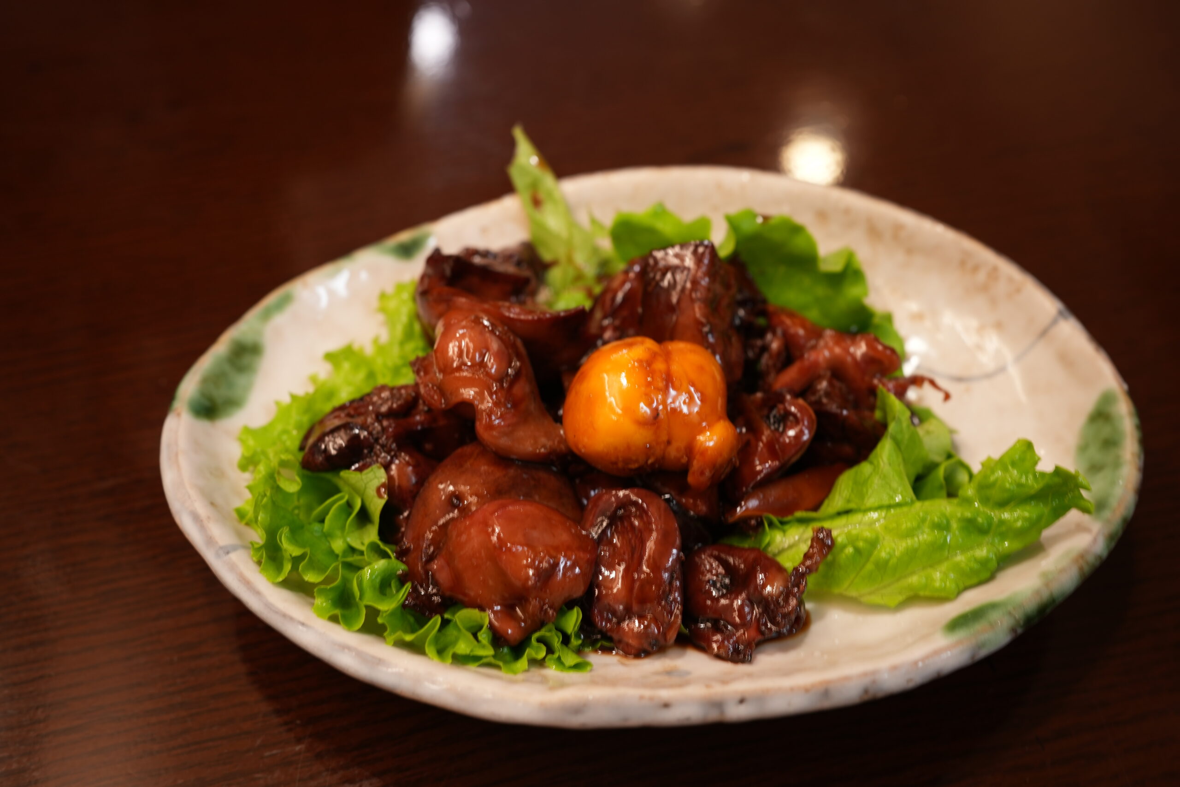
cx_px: 590
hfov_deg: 54.4
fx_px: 1147
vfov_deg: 37.9
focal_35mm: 35
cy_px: 394
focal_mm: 35
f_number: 5.6
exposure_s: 1/3.33
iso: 200
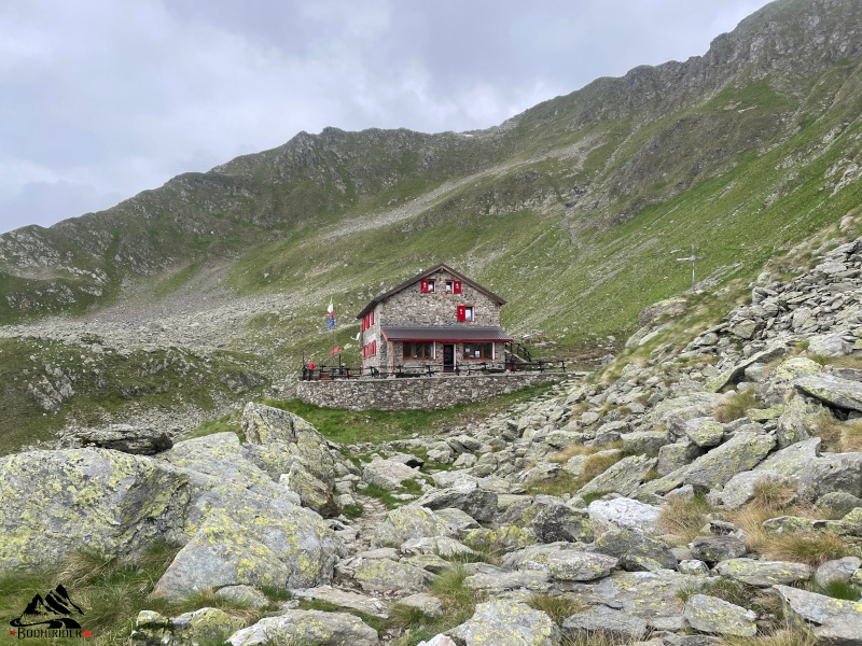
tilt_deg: +6.1
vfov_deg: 53.1
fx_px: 647
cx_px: 431
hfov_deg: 67.3
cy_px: 323
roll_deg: +0.2
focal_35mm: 26
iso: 32
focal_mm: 4.2
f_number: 1.6
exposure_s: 1/2092
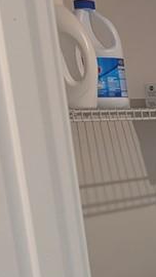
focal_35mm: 99
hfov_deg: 9.7
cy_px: 303
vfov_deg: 20.6
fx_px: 728
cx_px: 455
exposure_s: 1/120
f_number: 1.68
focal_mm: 6.9
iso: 328
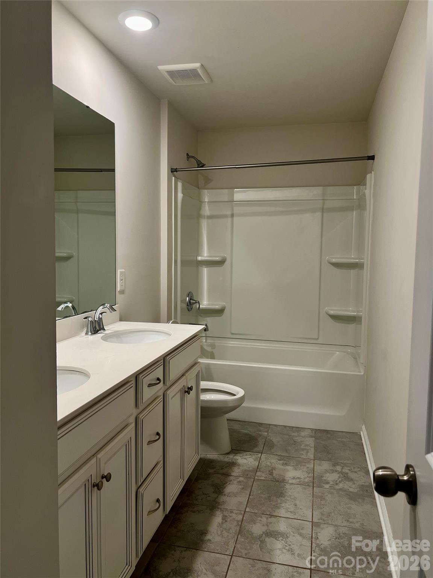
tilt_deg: -4.3
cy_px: 289
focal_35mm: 26
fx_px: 434
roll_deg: +0.6
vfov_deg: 67.3
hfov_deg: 53.1
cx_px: 216
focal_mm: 5.7
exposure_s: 1/120
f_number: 1.5
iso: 100
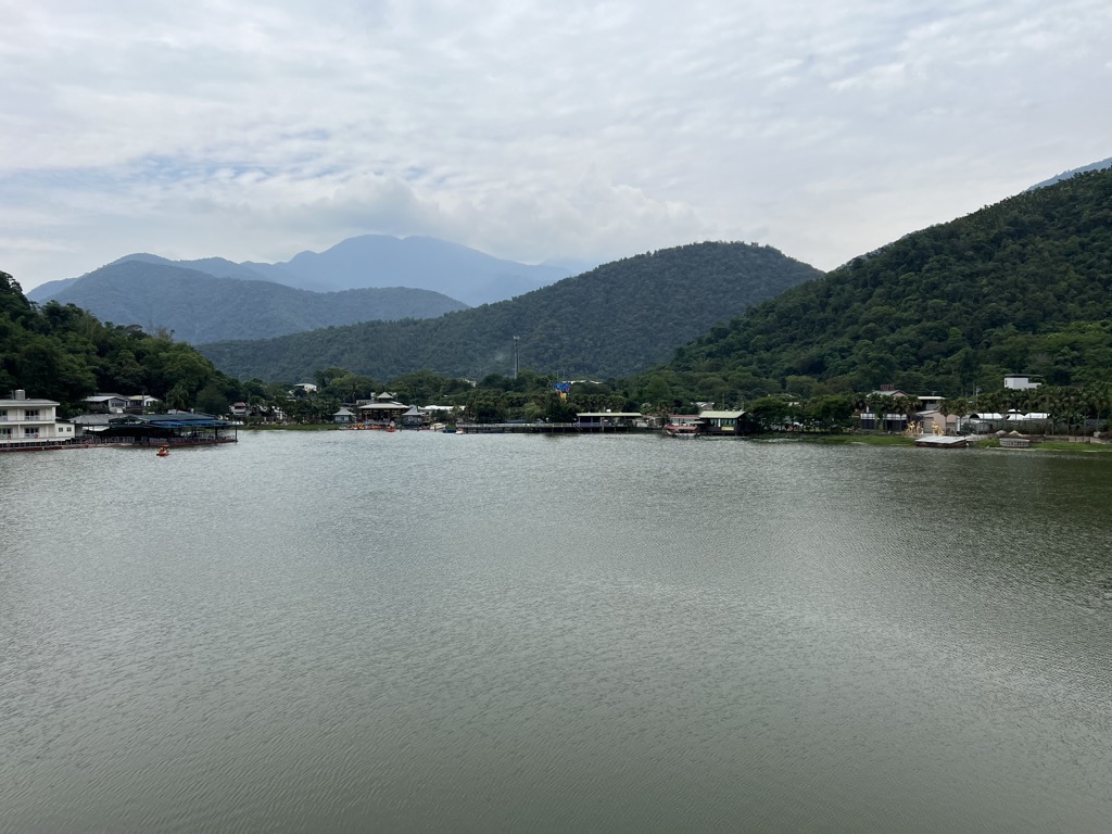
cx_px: 556
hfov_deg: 67.3
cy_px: 417
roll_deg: +0.2
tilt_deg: -1.4
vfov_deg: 53.1
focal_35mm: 26
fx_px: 835
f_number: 1.5
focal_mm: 5.7
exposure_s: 1/3831
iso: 50
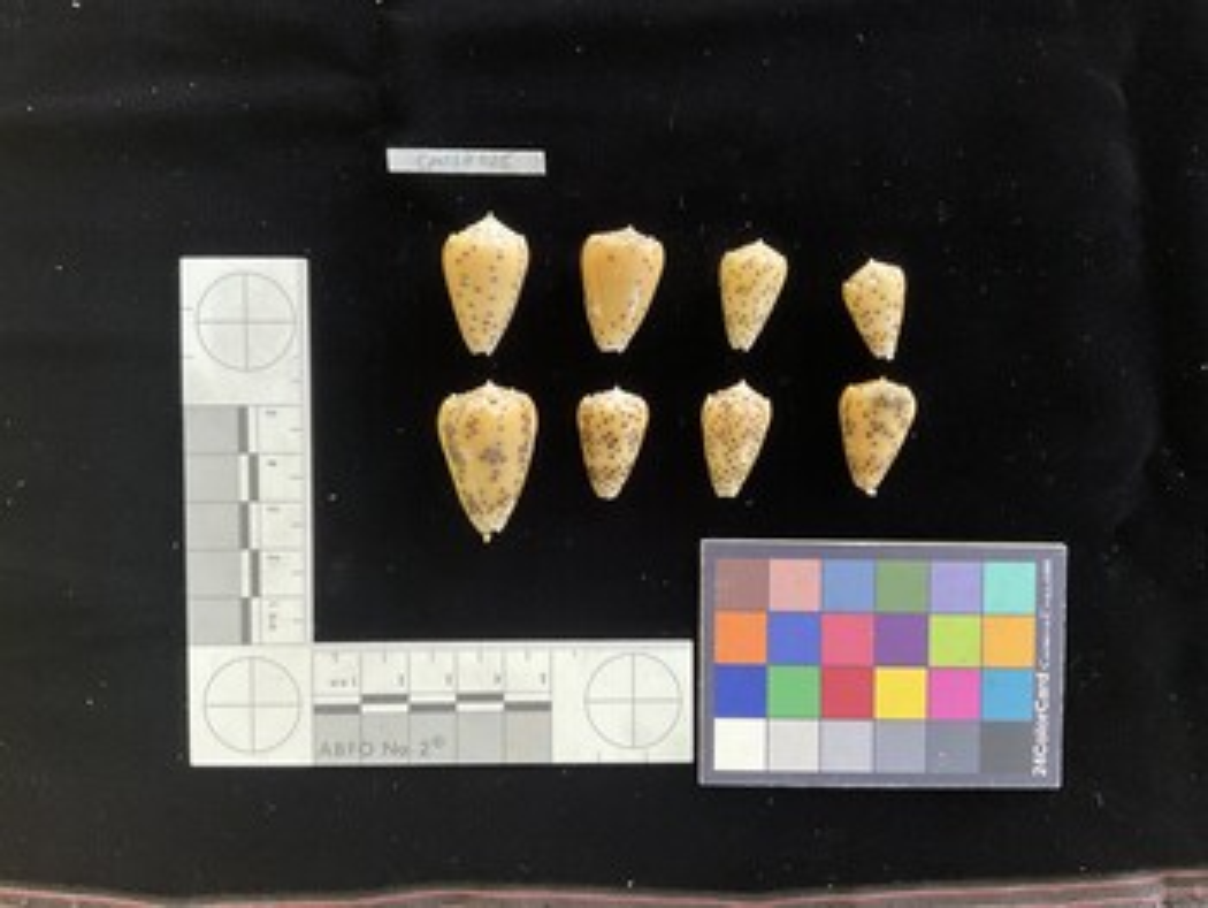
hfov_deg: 61.6
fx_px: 1013
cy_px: 454
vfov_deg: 48.3
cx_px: 604
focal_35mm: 29
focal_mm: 3
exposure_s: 1/60
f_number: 1.8
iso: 250
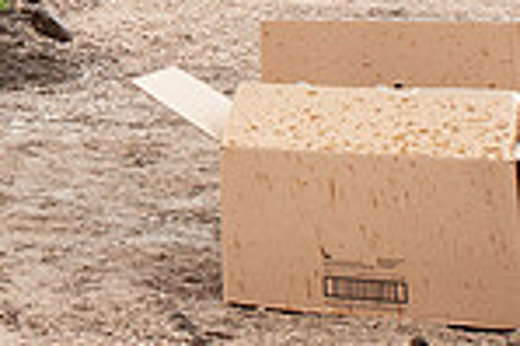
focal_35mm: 138
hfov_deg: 13.5
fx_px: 1991
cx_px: -395
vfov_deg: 9.5
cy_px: -269
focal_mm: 32
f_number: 6.3
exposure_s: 1/160
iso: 640
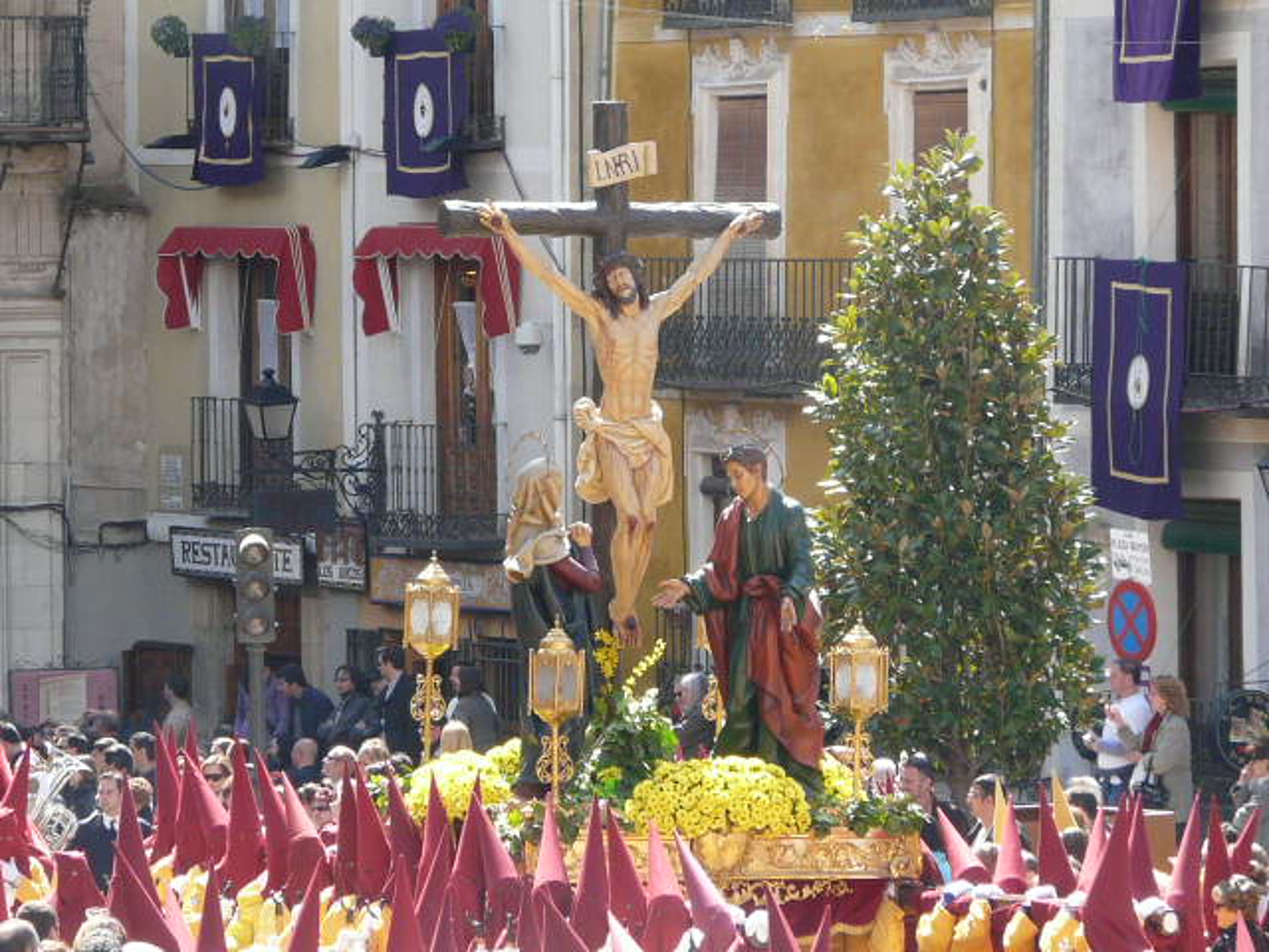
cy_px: 476
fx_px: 8248
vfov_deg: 6.6
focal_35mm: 225
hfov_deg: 8.8
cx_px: 634
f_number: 4
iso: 160
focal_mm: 23.1
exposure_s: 1/250
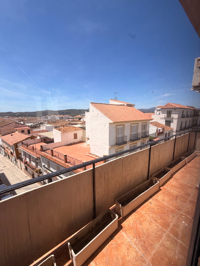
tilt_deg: -9.5
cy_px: 133
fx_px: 108
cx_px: 100
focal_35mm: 14
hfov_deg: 85.7
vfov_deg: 102.1
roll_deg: -0.5
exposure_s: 1/770
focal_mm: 2.22
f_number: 2.2
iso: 32
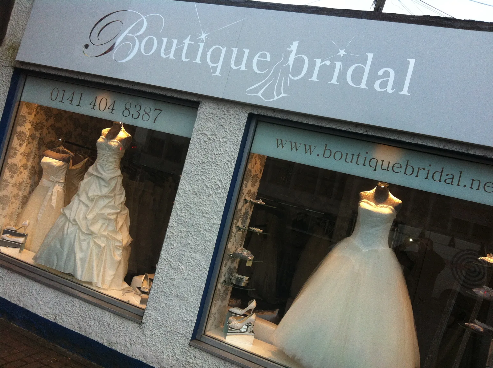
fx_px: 498
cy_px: 184
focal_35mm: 35
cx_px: 246
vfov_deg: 40.6
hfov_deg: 52.7
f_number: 2.8
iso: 125
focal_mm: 3.85
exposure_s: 1/60
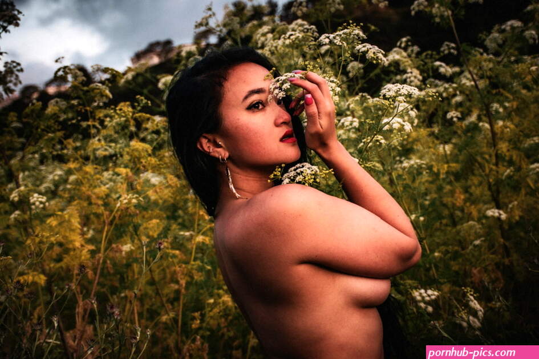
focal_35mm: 52
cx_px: 270
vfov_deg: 25.7
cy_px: 180
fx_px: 786
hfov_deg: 37.9
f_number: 4.2
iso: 100
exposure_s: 1/50
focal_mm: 35
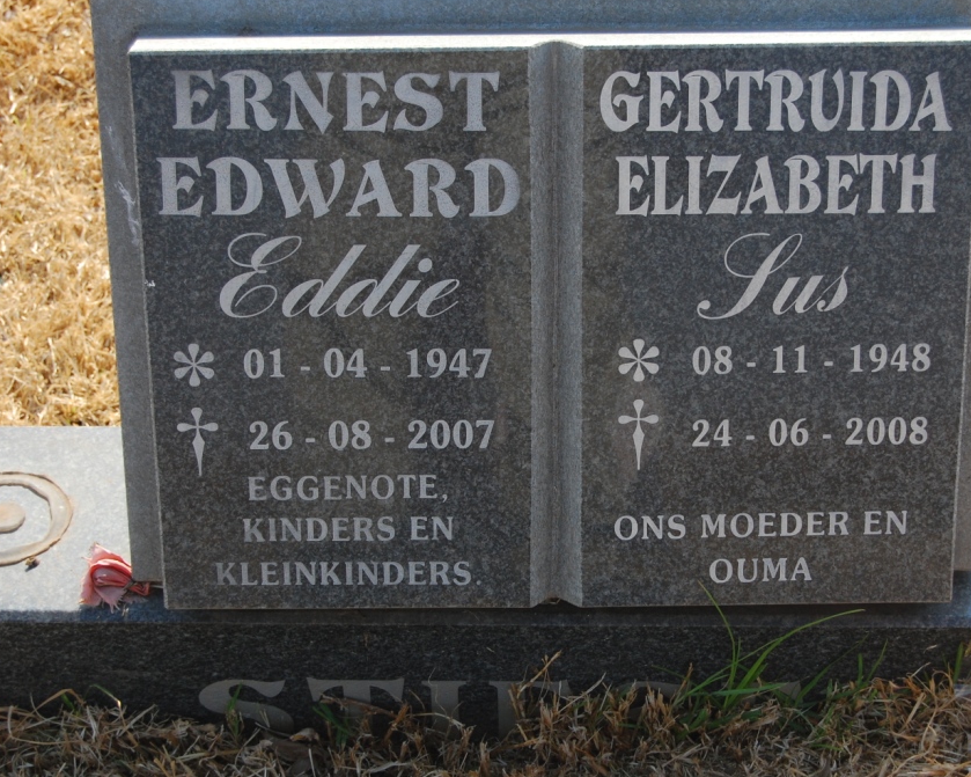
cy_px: 386
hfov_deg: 24.1
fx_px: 2270
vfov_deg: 19.4
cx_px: 575
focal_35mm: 79
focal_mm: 46
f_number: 7.1
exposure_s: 1/400
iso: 400
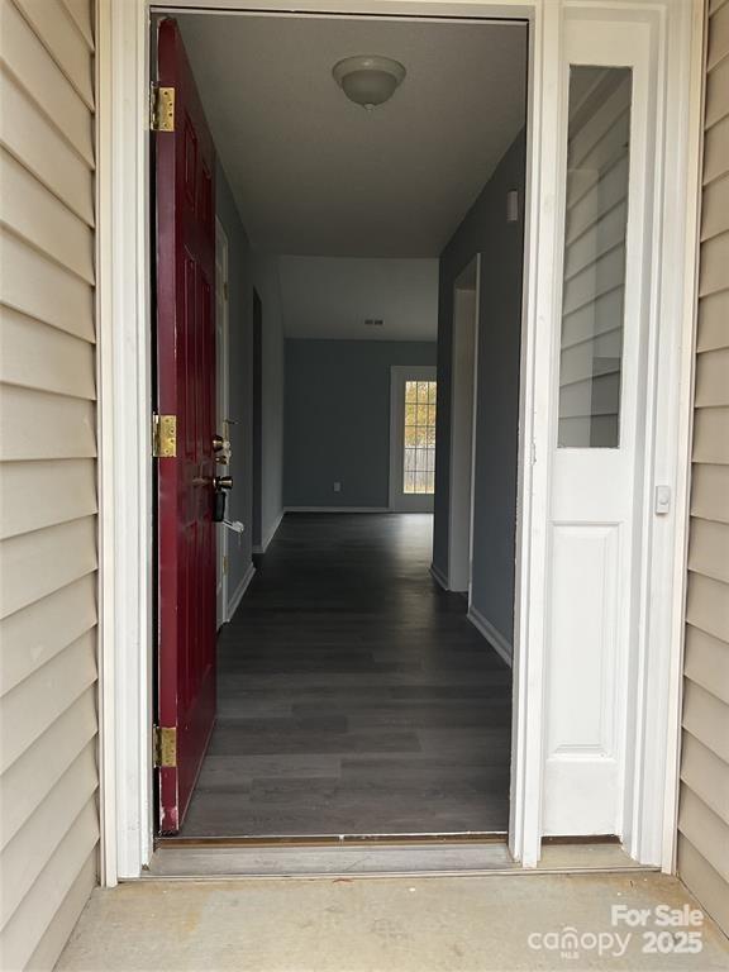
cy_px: 486
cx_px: 364
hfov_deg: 48.2
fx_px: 814
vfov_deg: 61.7
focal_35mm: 29
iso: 50
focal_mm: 3
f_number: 1.8
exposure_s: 1/120
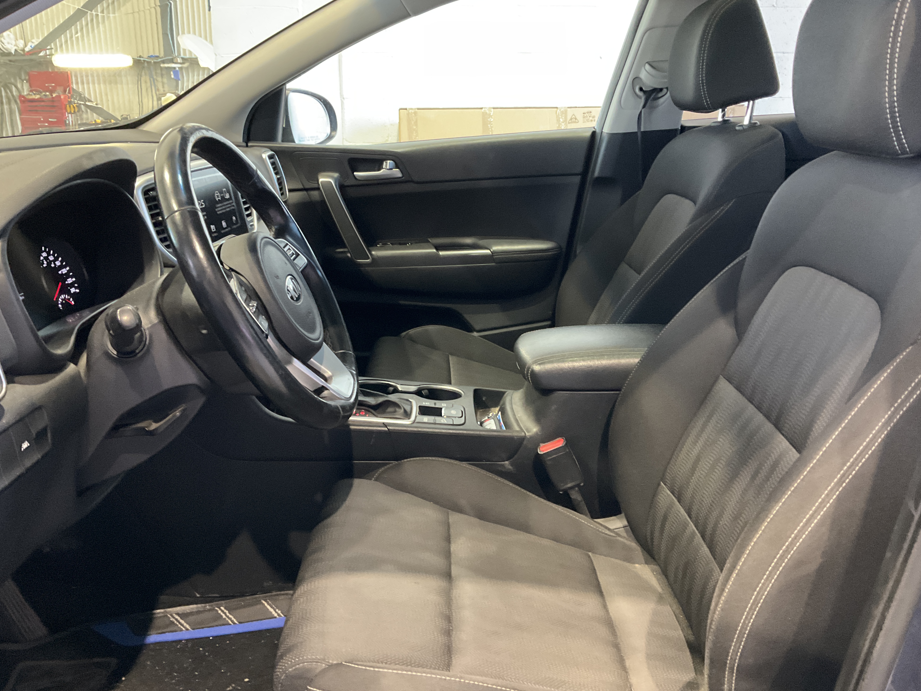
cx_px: 454
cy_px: 335
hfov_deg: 60.0
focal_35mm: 30
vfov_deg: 46.8
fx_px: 798
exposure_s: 1/30
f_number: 1.8
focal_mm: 3
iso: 250
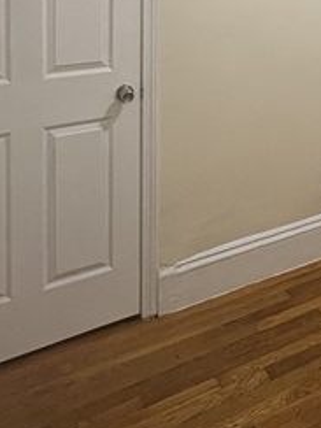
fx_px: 544
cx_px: 305
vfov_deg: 36.5
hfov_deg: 31.0
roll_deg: -1.4
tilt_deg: -2.0
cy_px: -40
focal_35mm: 44
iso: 200
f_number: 2.2
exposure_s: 1/120
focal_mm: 2.22
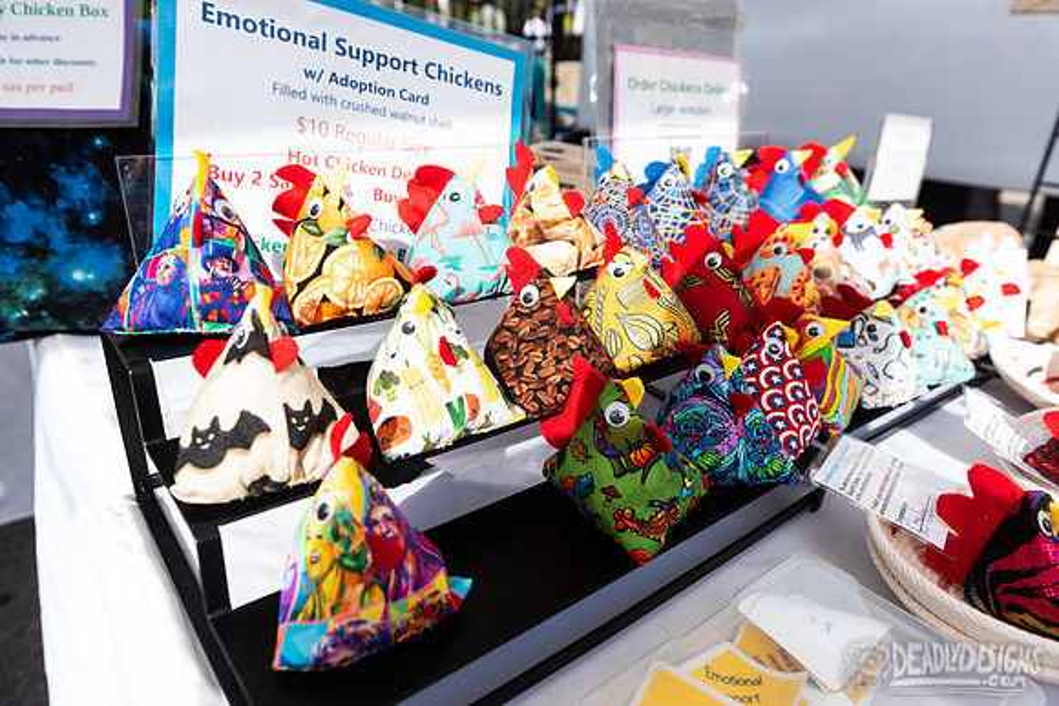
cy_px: 353
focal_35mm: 24
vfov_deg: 53.2
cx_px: 530
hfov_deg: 73.7
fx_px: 706
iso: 250
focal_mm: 24
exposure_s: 1/500
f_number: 5
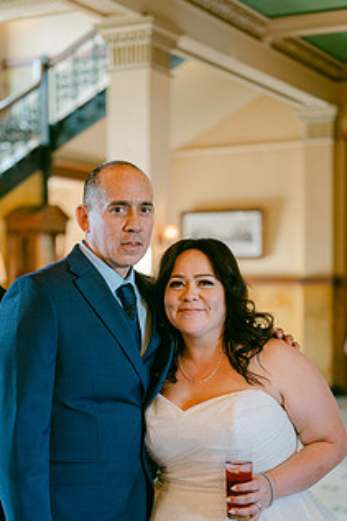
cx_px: 159
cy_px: 350
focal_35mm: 71
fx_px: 1028
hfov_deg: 19.2
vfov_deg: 28.3
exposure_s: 1/125
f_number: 1.8
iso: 1250
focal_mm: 50
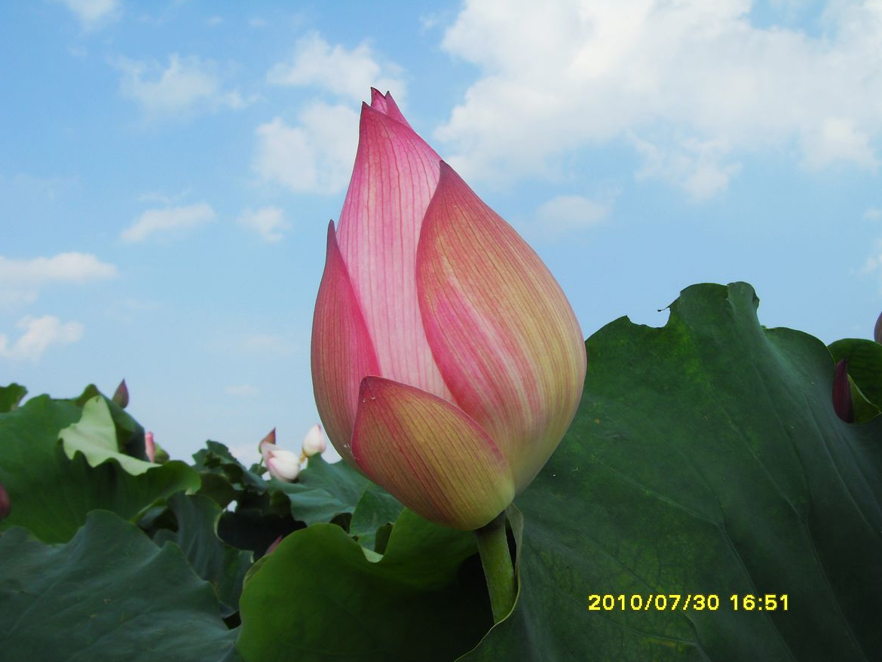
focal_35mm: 40
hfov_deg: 46.8
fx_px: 1019
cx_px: 435
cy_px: 336
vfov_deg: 36.0
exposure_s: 1/250
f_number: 6.2
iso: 80
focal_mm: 6.6
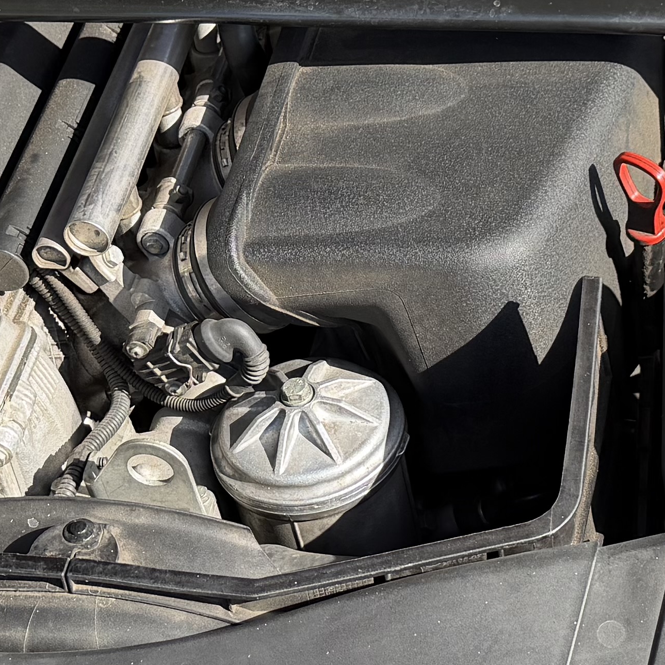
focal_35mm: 94
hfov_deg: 18.5
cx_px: 345
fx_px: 2043
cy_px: 351
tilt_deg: -43.6
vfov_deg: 18.5
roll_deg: +13.0
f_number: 1.78
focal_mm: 6.76
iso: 100
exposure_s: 1/1292
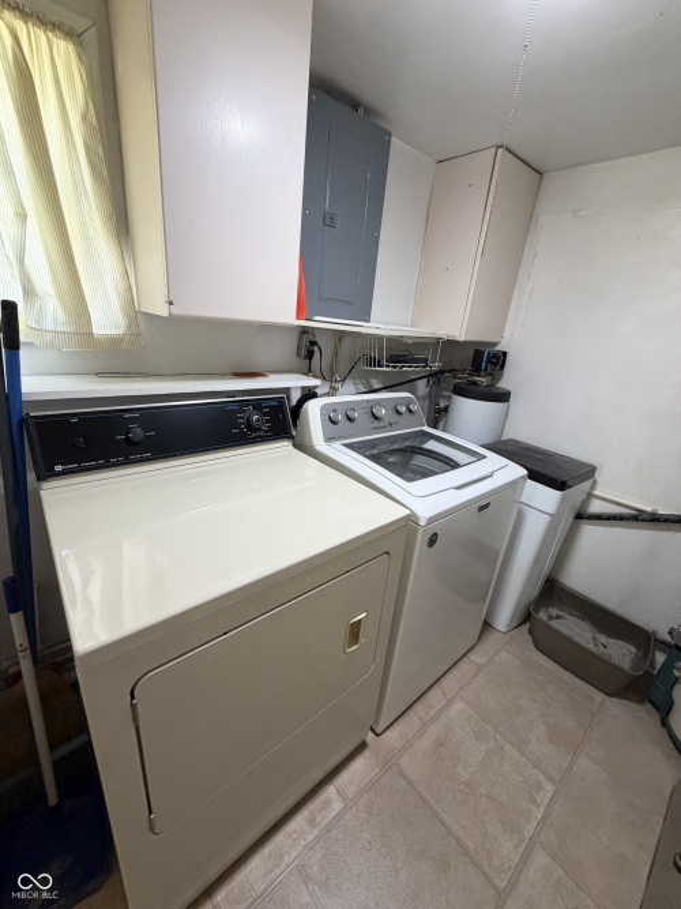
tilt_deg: -19.1
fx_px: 367
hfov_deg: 85.7
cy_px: 454
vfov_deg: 102.1
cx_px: 340
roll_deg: -6.7
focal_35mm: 14
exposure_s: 1/120
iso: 320
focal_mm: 2.22
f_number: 2.2
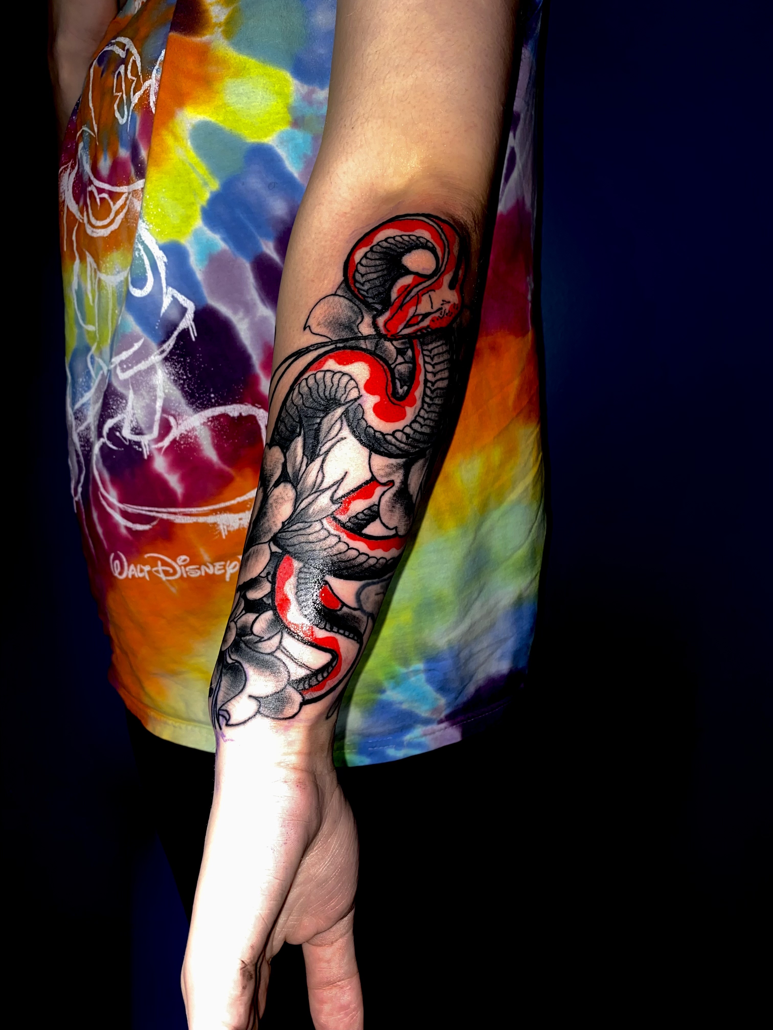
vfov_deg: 67.3
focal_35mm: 26
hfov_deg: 53.1
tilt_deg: -13.5
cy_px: 515
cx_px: 386
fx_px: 774
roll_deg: -0.2
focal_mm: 4.25
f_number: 1.8
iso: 32
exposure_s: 1/22
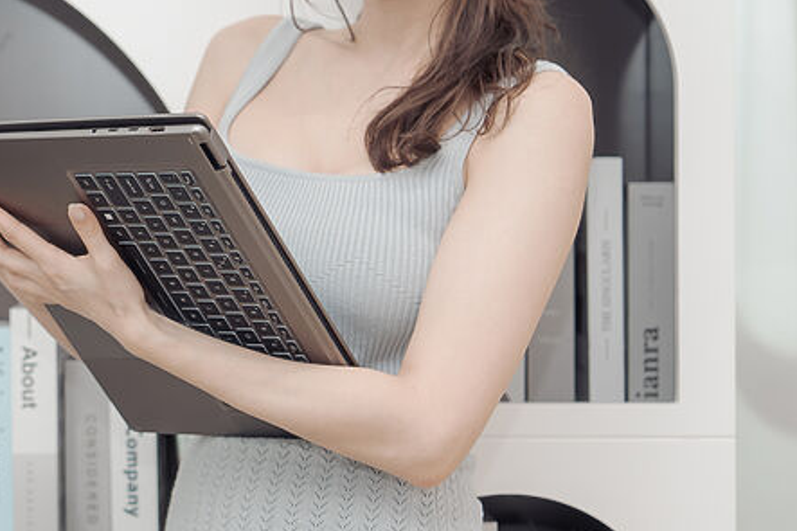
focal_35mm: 123
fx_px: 2722
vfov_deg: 11.1
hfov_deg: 16.4
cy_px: 138
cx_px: 22
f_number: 2.8
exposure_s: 1/125
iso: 800
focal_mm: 62
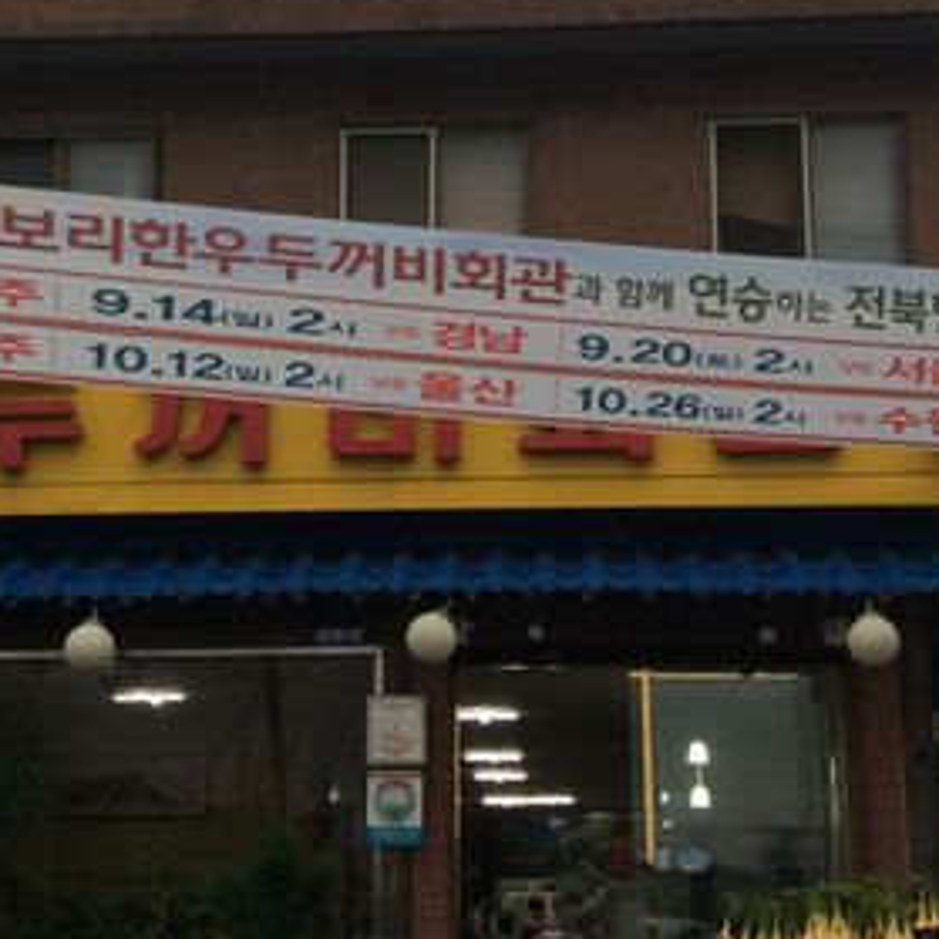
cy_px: 397
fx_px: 2240
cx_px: 385
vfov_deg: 23.6
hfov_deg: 23.6
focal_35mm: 73
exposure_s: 1/120
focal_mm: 3.3
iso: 40
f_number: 2.4
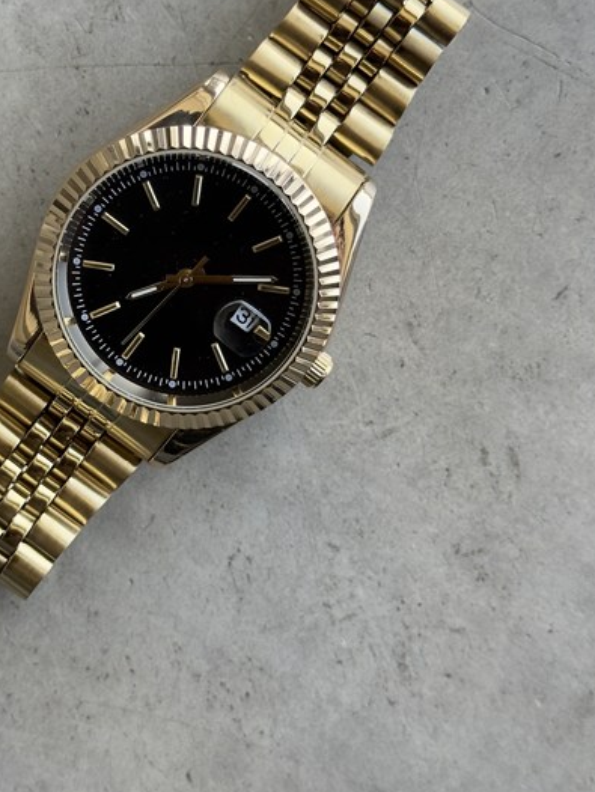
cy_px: 260
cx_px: 178
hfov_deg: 20.1
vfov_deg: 26.5
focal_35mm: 73
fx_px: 1672
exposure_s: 1/231
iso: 100
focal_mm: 6.76
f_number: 1.78
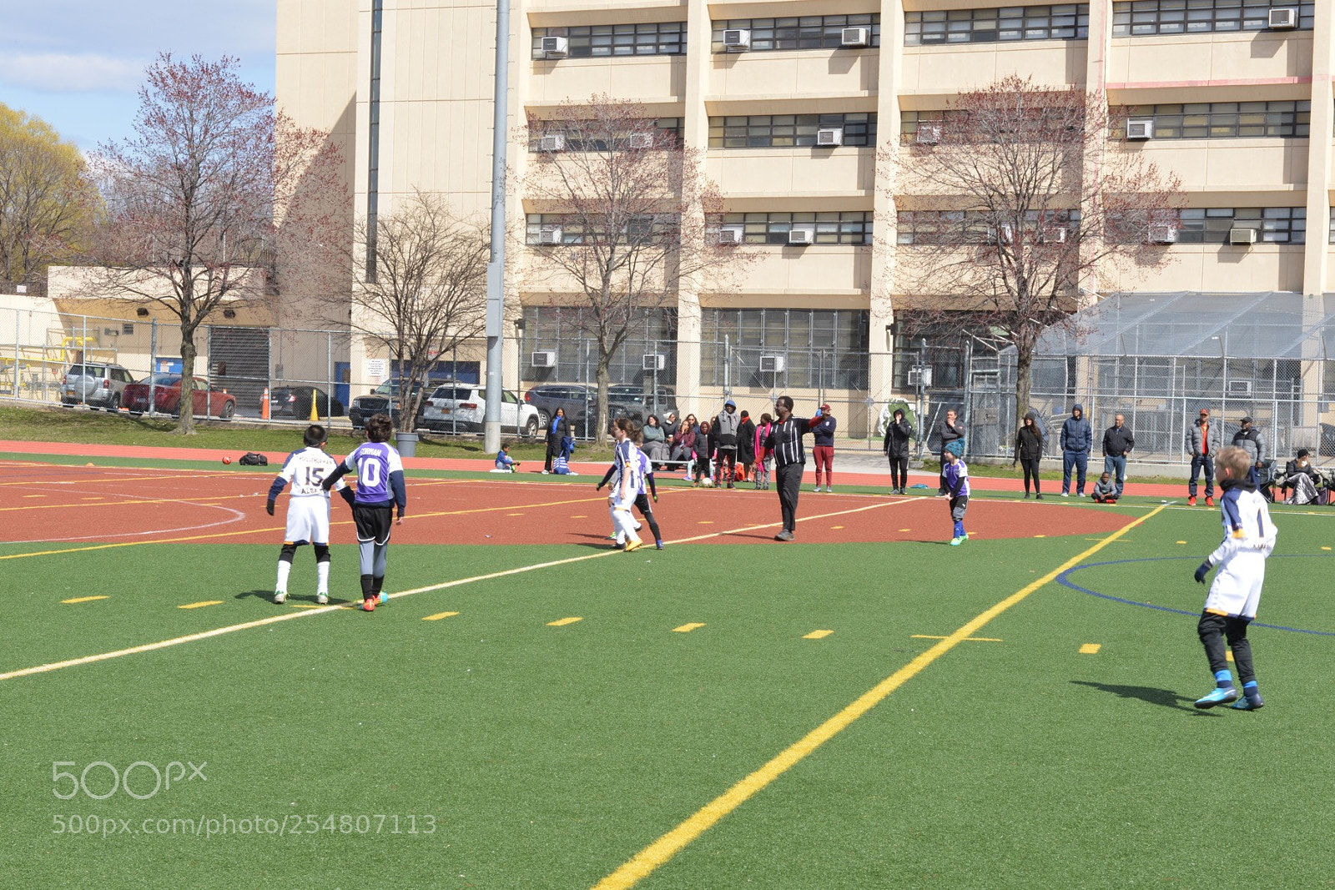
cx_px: 668
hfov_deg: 28.8
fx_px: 2596
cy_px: 445
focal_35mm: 70
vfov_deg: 19.5
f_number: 22
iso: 250
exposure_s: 1/60
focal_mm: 70
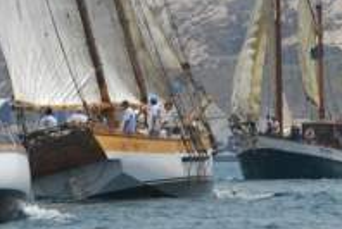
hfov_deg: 3.4
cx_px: 95
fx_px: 5770
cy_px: 21
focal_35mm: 606
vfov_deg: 2.3
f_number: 11
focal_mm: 200
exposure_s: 1/500
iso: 320
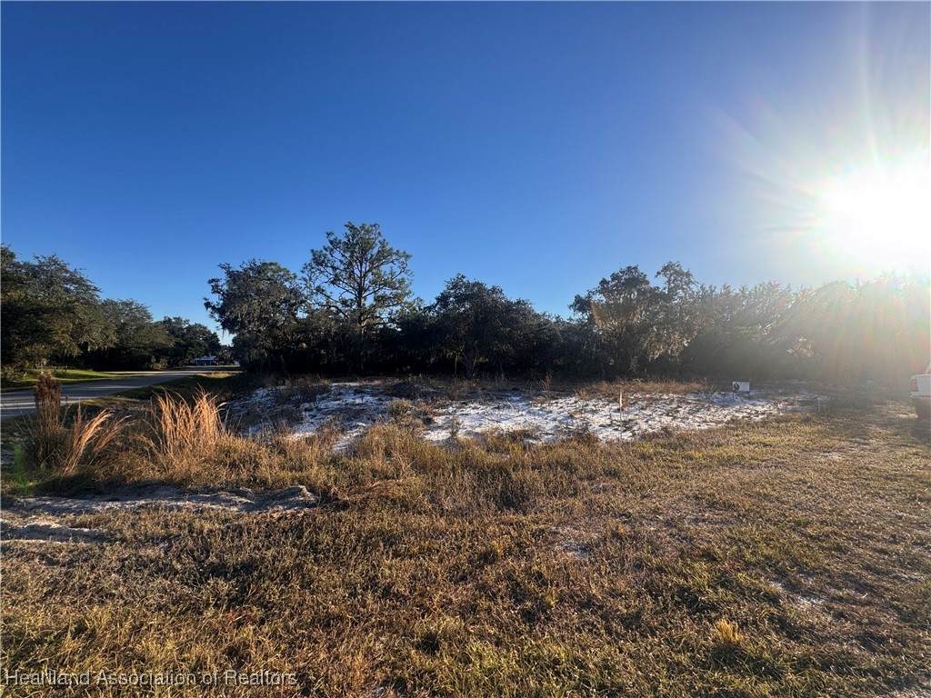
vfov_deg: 85.7
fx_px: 377
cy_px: 349
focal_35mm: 14
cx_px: 466
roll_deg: -0.9
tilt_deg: +1.0
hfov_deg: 102.1
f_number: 2.2
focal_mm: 2.22
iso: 40
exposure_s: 1/1256
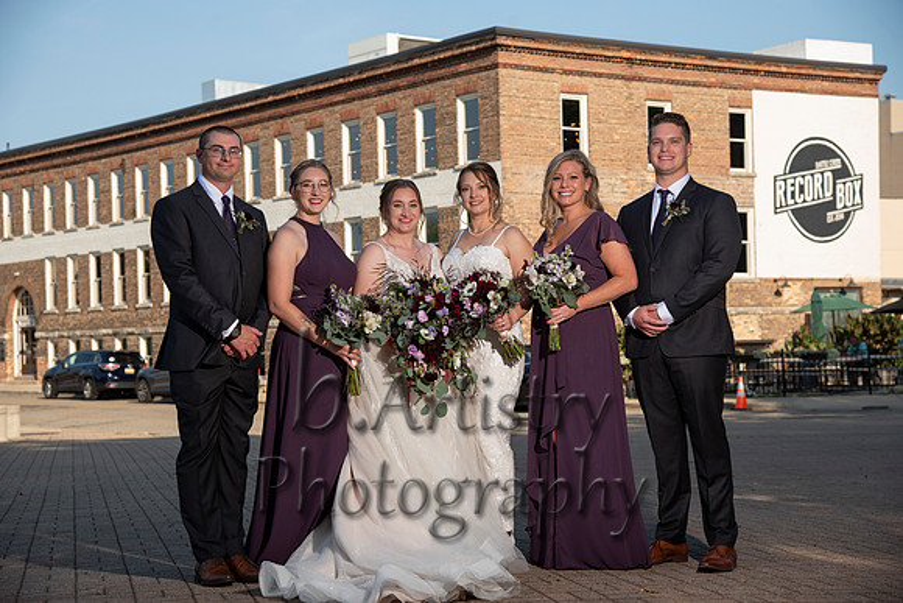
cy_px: 302
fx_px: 1631
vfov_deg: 20.9
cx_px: 452
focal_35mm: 65
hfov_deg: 31.0
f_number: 5
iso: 160
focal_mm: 65
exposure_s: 1/400
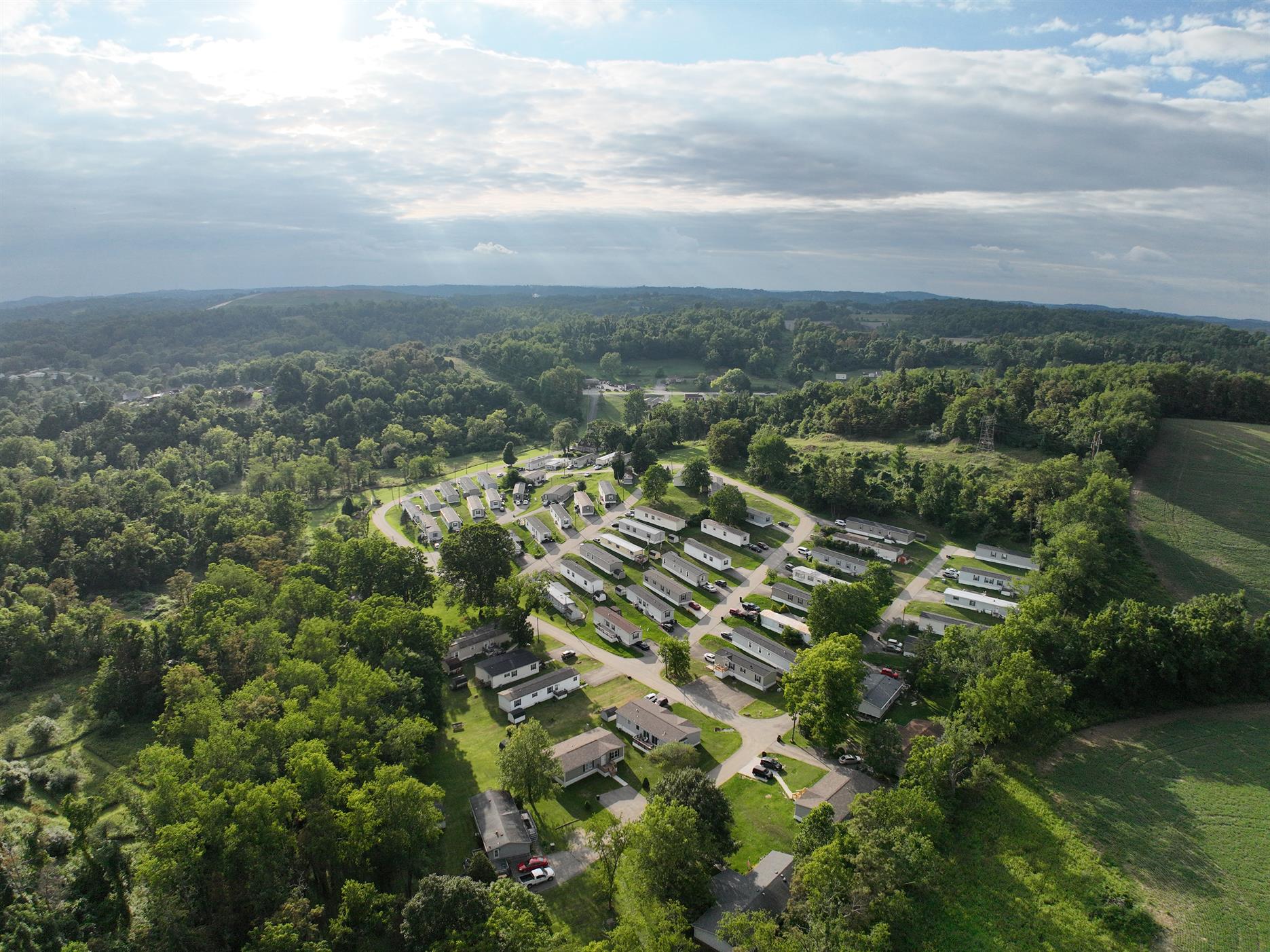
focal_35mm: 24
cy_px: 476
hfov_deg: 71.6
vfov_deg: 56.8
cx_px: 635
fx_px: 880
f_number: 2.8
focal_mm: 12.29
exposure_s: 1/4000
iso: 400
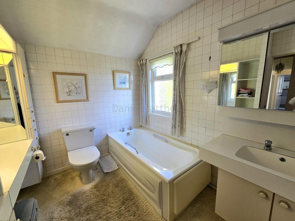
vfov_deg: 89.9
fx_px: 111
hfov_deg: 106.2
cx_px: 148
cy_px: 110
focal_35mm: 13
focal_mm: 2.2
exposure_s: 1/103
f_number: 2.2
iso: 50
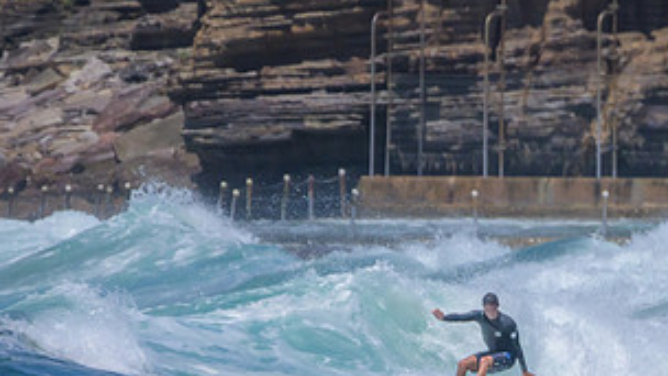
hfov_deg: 1.1
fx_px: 35461
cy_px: 421
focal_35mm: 2002
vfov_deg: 0.6
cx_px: 567
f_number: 11
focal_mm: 1000
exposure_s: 1/2000
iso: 2200
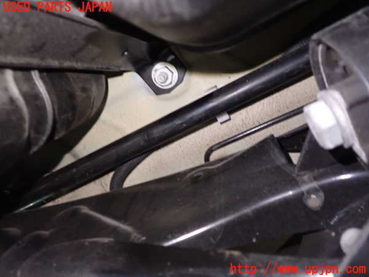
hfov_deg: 60.0
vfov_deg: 46.8
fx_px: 320
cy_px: 138
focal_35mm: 30
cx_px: 184
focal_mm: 5.4
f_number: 2.3
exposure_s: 1/20
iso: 800
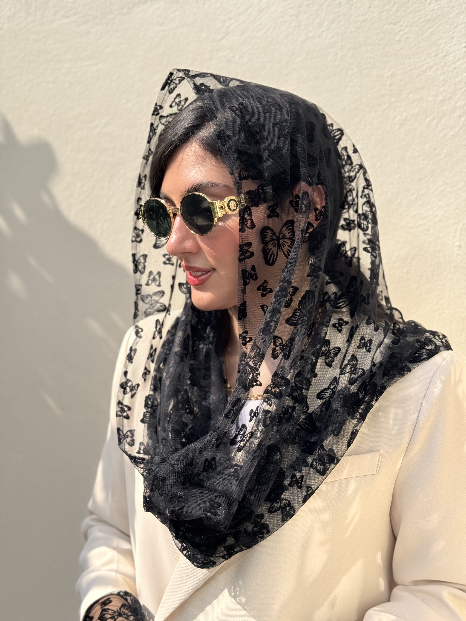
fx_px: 862
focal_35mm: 48
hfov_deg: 30.3
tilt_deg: -6.2
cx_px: 233
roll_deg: -0.4
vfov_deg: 39.7
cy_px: 310
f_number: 1.78
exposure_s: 1/4049
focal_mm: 6.76
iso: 64
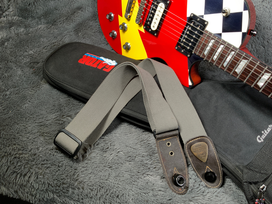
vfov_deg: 48.2
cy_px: 102
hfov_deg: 61.7
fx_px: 228
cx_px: 136
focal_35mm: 29
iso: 64
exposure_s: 1/104
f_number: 1.8
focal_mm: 3
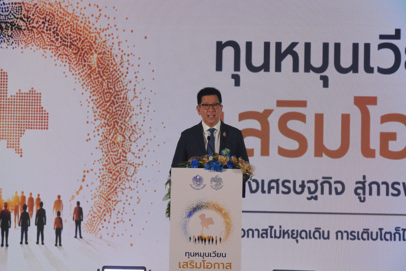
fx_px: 1399
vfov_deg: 11.1
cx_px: 203
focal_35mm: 124
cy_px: 136
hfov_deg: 16.5
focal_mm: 60
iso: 3200
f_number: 7.1
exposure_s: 1/400
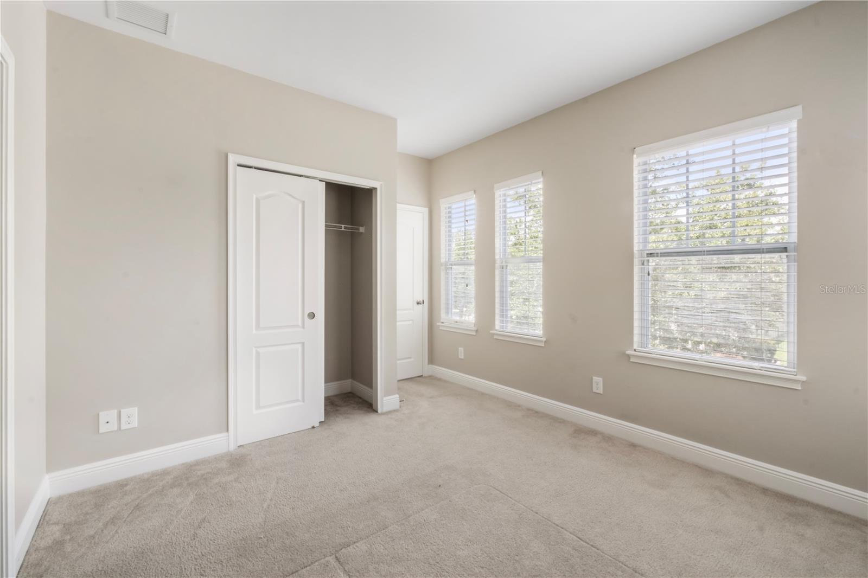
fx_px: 362
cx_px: 434
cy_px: 289
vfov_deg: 77.3
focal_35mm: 15
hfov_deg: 100.4
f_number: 20
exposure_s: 1/1.25
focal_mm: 10
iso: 320
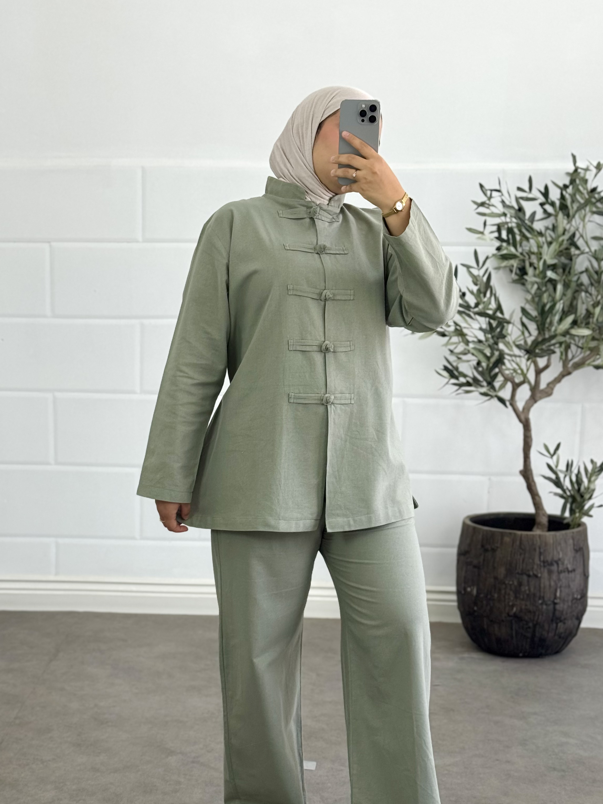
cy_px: 429
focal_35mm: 58
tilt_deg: -17.1
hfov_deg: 25.2
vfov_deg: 33.2
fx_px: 1347
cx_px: 294
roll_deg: +1.5
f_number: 1.78
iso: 50
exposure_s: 1/153
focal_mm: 6.76
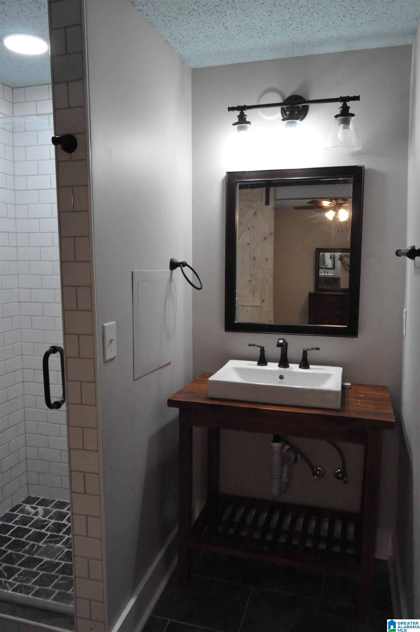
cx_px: 210
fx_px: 474
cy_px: 316
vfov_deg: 67.4
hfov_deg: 47.8
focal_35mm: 27
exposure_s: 1/60
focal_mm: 18
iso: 3200
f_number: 11
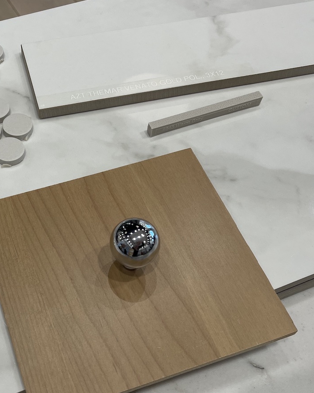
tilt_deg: -57.8
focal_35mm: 46
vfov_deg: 40.3
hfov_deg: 32.1
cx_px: 74
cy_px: 219
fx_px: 535
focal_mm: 5.1
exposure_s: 1/135
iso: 32
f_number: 1.6
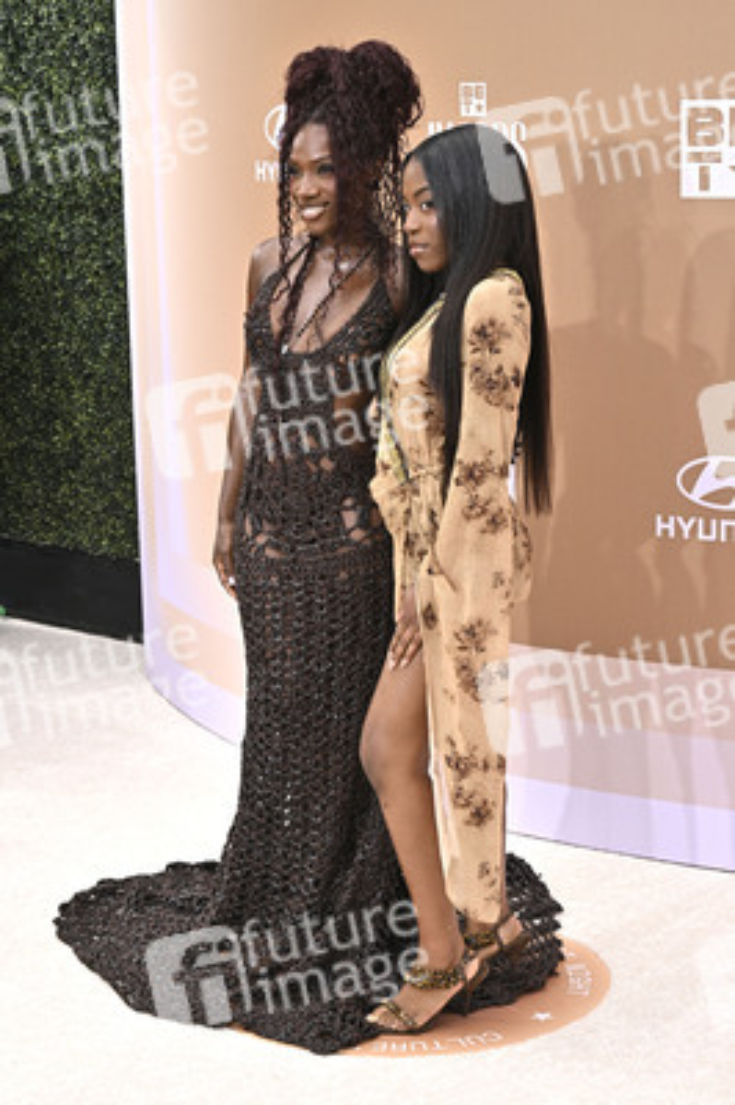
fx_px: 2239
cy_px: 552
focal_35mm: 73
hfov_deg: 18.6
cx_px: 368
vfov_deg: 27.7
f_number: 9
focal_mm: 73
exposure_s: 1/320
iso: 400
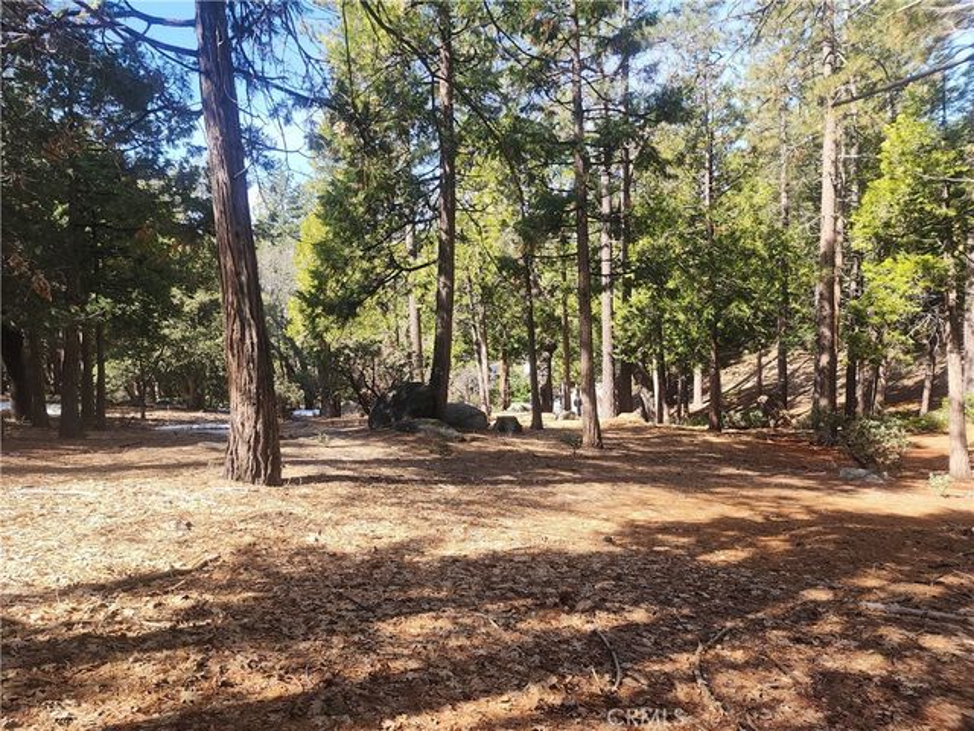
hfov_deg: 73.9
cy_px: 366
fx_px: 647
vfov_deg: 58.9
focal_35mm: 23
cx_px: 487
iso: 12
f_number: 1.8
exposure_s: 1/174
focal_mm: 6.4
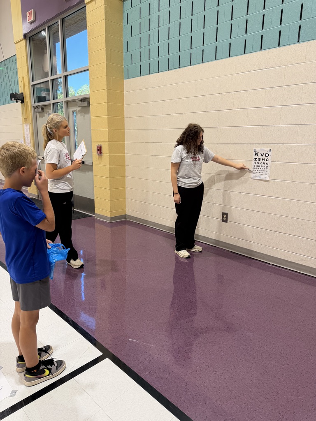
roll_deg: -0.6
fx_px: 292
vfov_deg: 71.6
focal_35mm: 24
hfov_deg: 56.8
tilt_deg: -12.6
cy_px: 210
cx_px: 158
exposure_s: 1/133
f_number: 1.78
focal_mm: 6.76
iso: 80
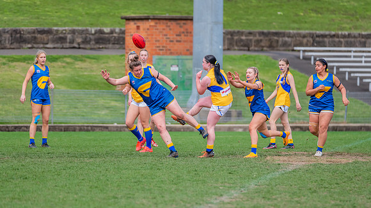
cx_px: 188
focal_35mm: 383
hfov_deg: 5.6
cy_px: 123
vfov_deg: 3.2
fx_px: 3772
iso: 800
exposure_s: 1/1600
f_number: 7.1
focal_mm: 360
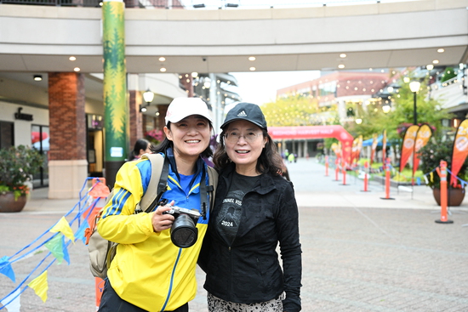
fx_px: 572
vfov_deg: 30.5
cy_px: 156
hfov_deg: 44.5
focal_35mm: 44
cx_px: 234
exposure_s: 1/160
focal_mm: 44
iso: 3200
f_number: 4
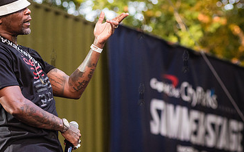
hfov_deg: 9.5
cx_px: 53
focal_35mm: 220
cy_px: 43
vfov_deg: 6.0
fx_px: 1462
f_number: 4
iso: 2000
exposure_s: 1/500
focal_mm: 112
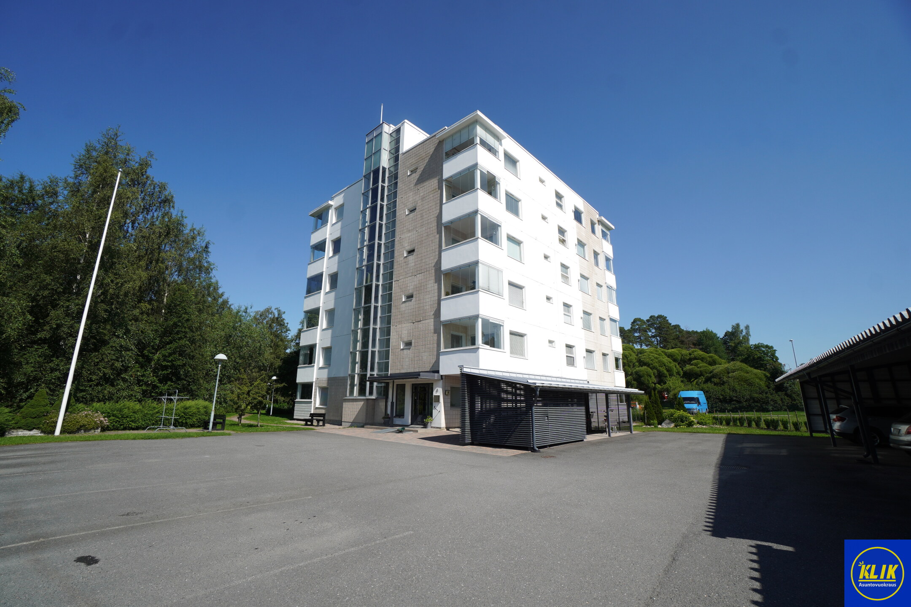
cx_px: 456
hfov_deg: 100.4
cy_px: 304
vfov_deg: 77.3
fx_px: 380
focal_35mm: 15
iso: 100
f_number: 8
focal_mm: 10
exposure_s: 1/320
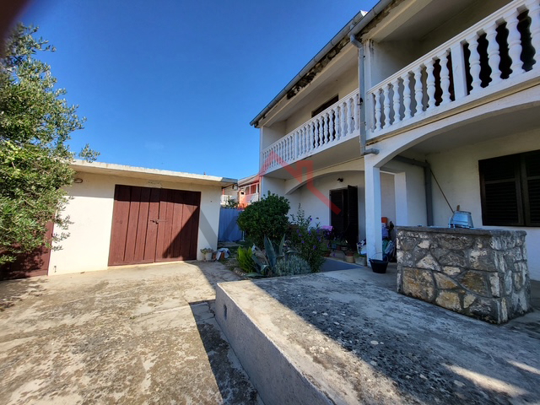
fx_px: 203
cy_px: 202
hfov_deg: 106.2
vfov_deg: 89.9
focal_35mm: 13
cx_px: 270
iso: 32
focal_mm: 1.74
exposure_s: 1/575
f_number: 2.2
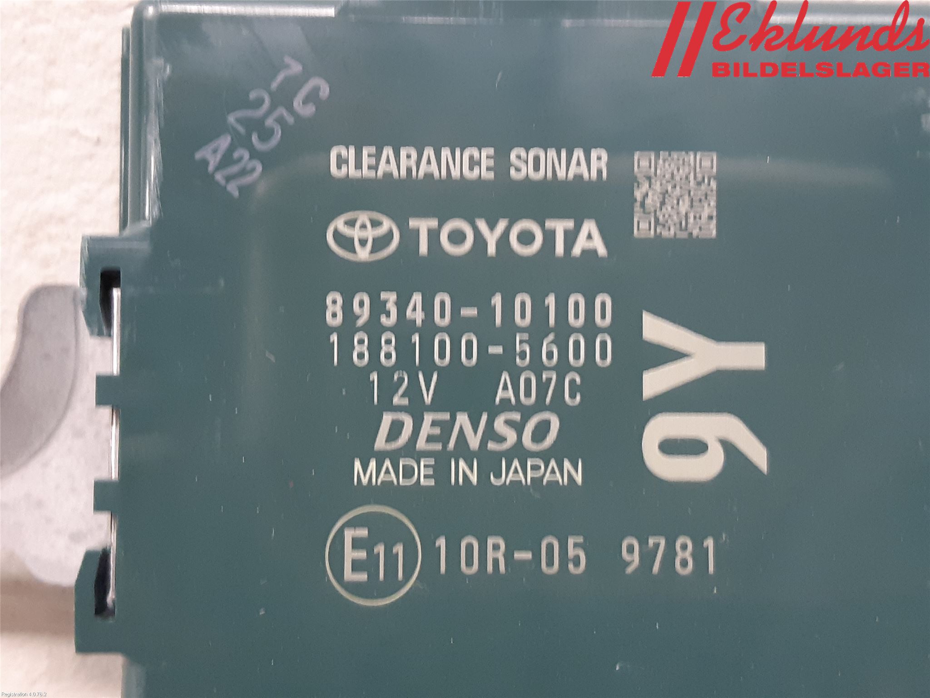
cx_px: 465
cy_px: 349
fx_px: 699
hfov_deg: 67.3
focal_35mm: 26
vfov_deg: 53.1
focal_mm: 3.93
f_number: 1.7
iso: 250
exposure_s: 1/25
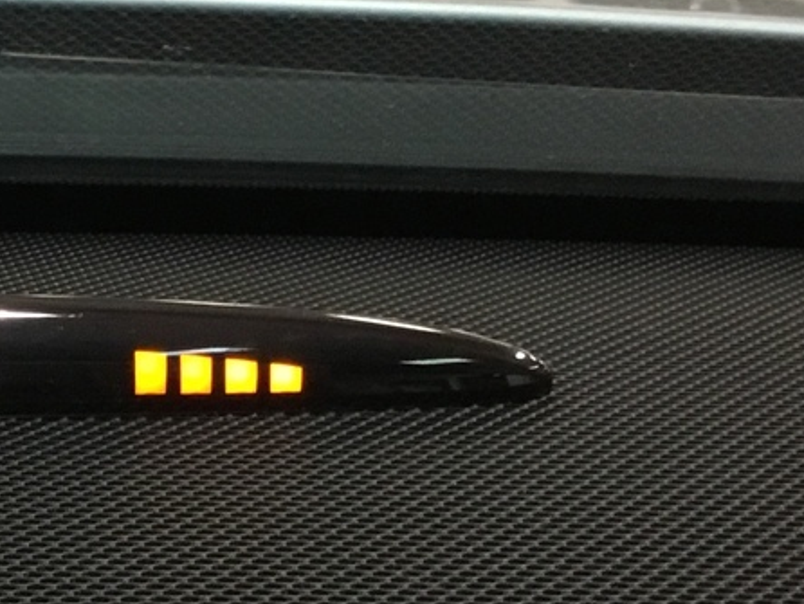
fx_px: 2324
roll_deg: -1.3
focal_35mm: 100
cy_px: 344
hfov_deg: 18.9
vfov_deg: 14.8
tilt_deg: -21.9
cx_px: -70
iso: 160
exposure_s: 1/33
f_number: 2.4
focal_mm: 3.3
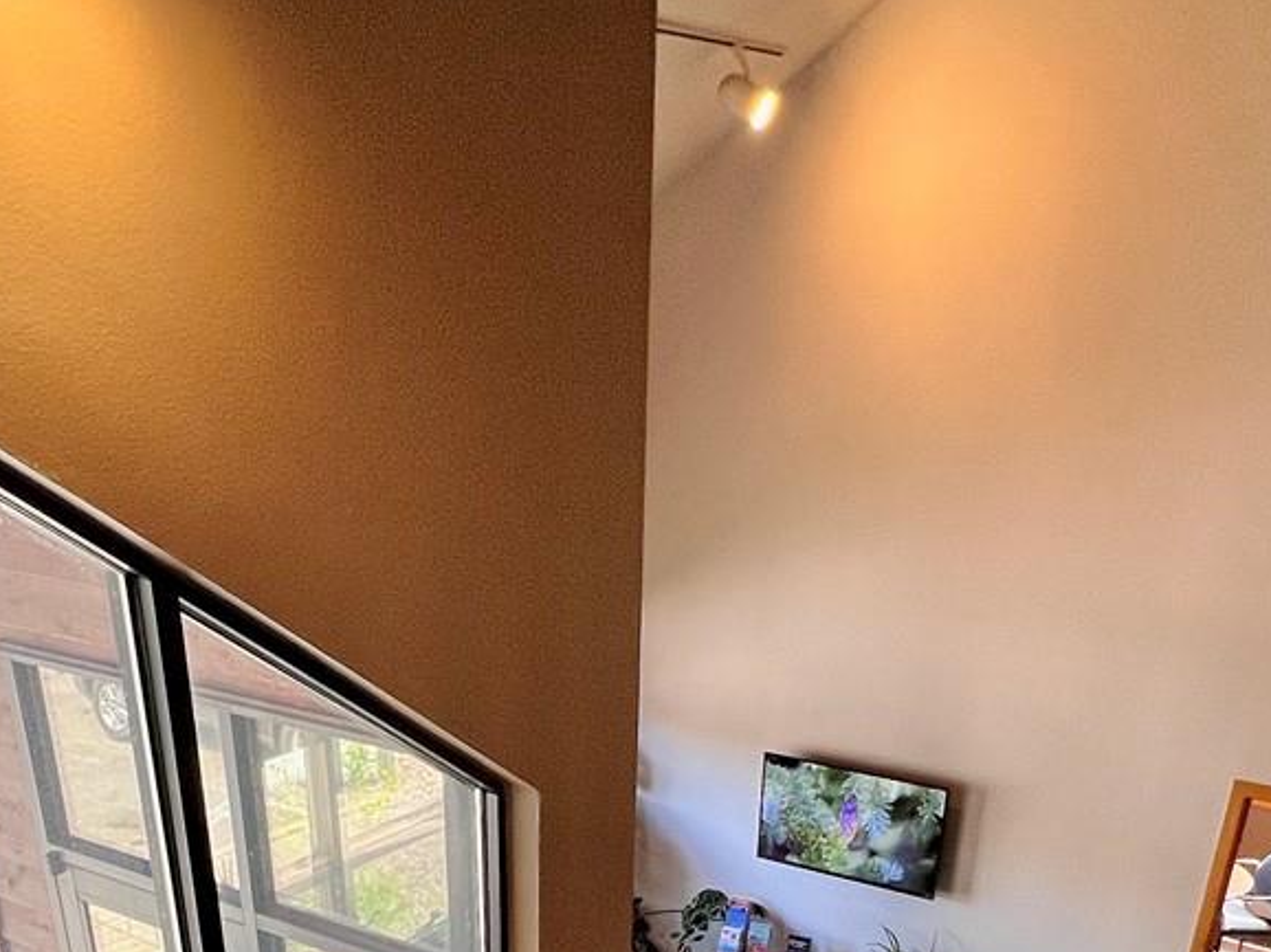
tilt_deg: -32.0
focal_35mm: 36
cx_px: 574
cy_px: 1102
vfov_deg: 33.4
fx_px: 1321
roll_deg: -0.8
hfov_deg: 51.3
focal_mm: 1.57
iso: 125
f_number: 1.8
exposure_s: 1/120
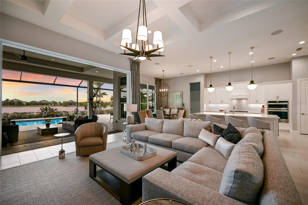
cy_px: 102
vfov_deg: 77.3
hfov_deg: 100.4
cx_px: 154
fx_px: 128
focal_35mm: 15
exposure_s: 1/40
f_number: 4
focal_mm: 15
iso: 100
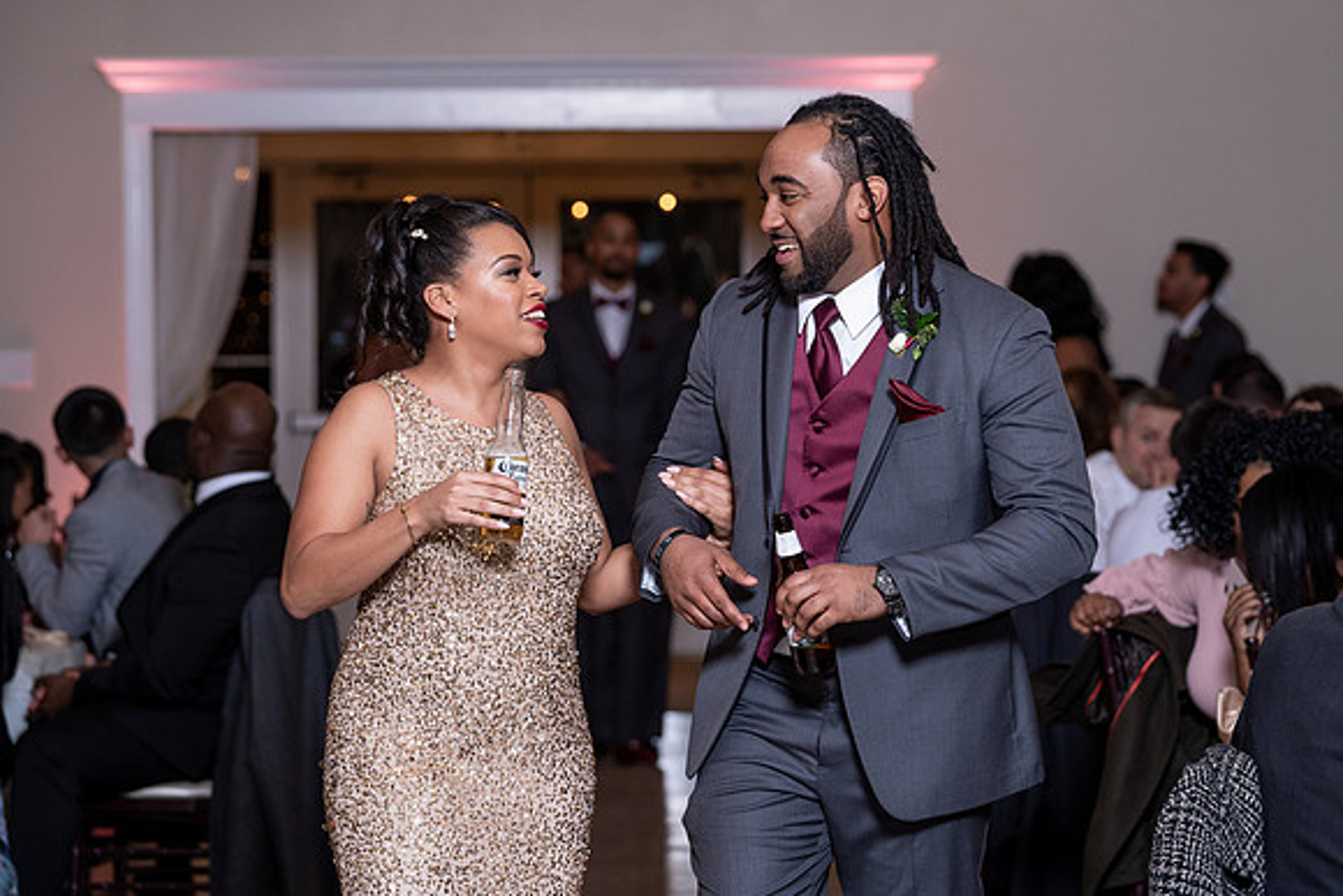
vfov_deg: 10.4
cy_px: 347
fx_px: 4909
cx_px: 731
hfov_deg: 15.6
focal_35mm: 132
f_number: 4
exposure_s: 1/200
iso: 800
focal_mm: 105
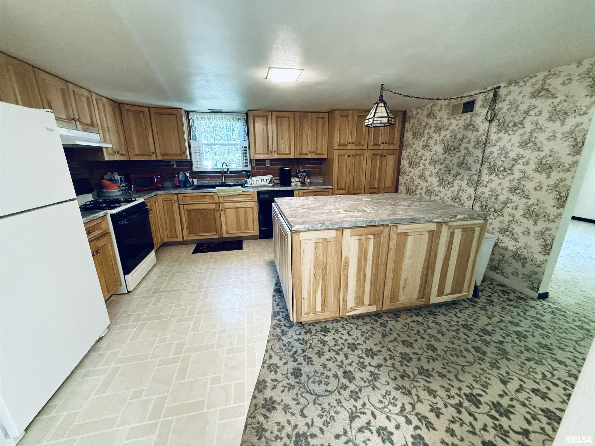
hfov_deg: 102.1
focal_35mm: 14
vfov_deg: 85.7
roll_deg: +0.9
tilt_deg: -14.5
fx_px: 241
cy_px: 223
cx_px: 298
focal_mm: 2.22
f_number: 2.2
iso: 640
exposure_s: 1/60
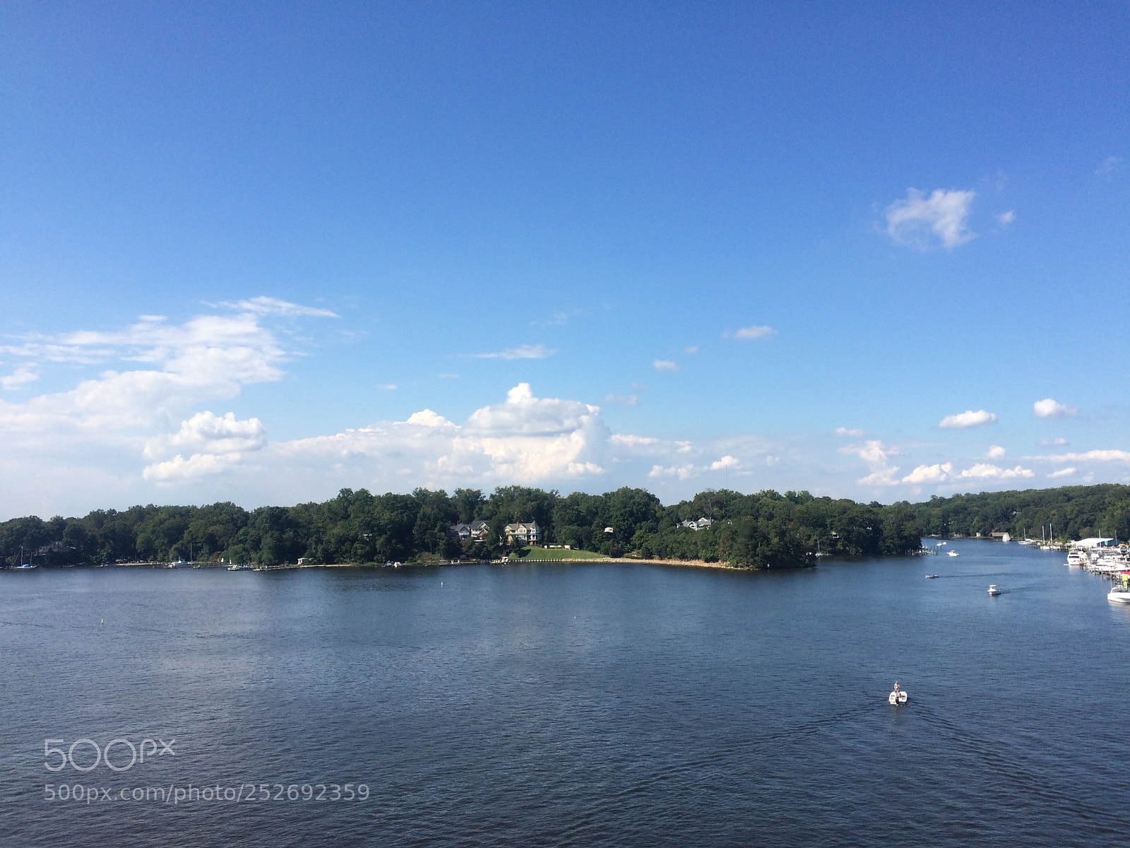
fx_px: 947
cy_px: 424
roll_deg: +2.9
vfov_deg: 48.2
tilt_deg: +4.6
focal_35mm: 29
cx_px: 565
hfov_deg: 61.7
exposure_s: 1/2564
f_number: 2.2
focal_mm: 4.15
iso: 32
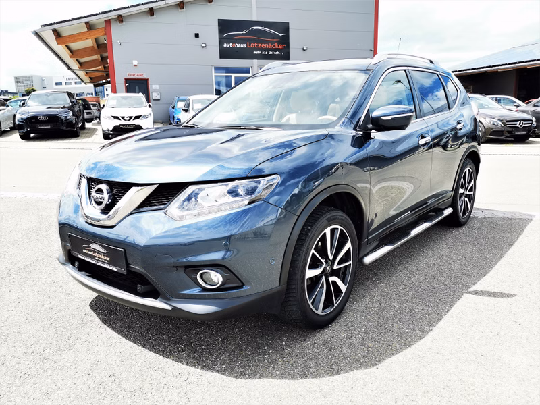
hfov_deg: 61.7
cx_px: 270
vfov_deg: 48.2
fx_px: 452
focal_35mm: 29
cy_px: 202
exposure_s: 1/1422
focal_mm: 5.58
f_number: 1.8
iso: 50
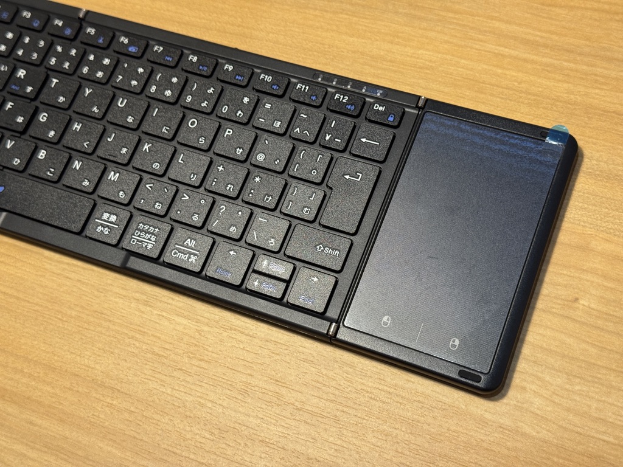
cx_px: 312
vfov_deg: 30.3
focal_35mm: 48
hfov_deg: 39.7
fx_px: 864
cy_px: 234
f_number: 1.78
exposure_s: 1/100
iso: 125
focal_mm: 6.76
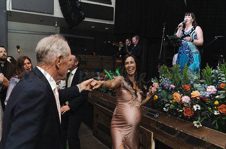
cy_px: 81
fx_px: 189
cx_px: 104
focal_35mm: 30
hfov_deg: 61.7
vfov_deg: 42.9
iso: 500
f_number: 2.8
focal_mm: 28
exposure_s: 1/200
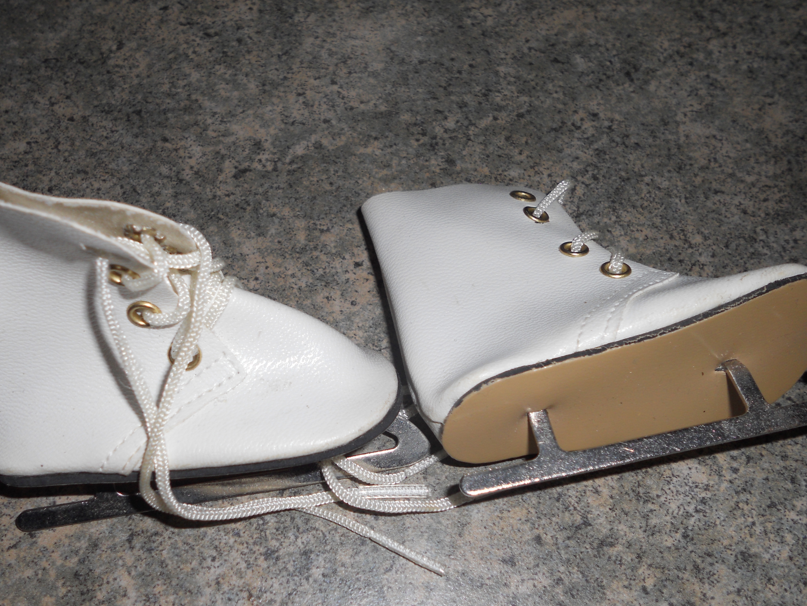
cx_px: 359
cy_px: 315
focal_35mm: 36
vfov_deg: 39.7
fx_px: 839
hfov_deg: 51.3
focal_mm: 5.8
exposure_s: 1/25
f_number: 8.8
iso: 80
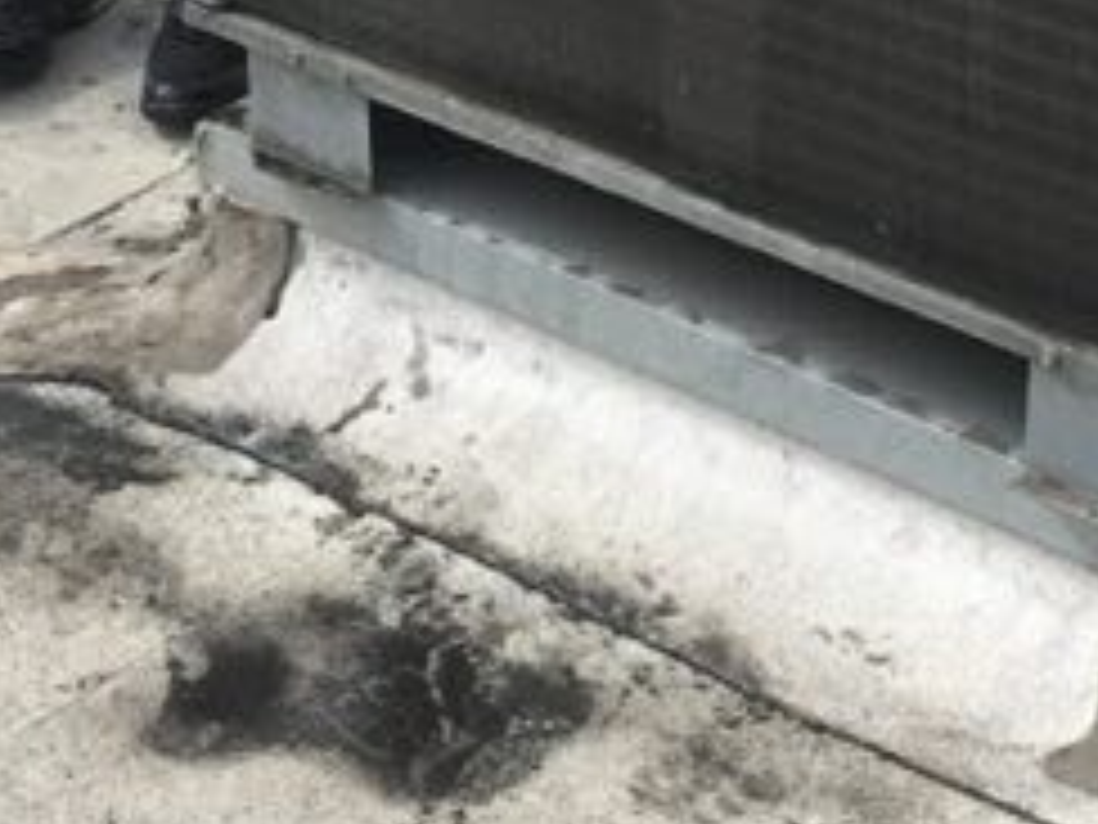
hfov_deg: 17.3
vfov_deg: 12.8
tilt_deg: -24.7
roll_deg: -0.1
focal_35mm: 114
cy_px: -50
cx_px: 531
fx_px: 3616
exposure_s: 1/1399
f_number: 2.2
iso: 25
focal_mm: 4.15
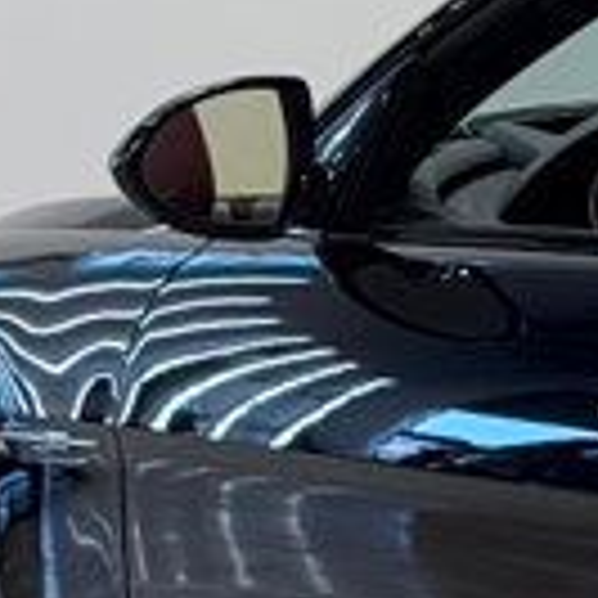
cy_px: 256
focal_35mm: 326
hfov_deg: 5.1
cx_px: 1807
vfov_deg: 5.4
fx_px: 6372
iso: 64
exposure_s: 1/259
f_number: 1.78
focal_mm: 6.76
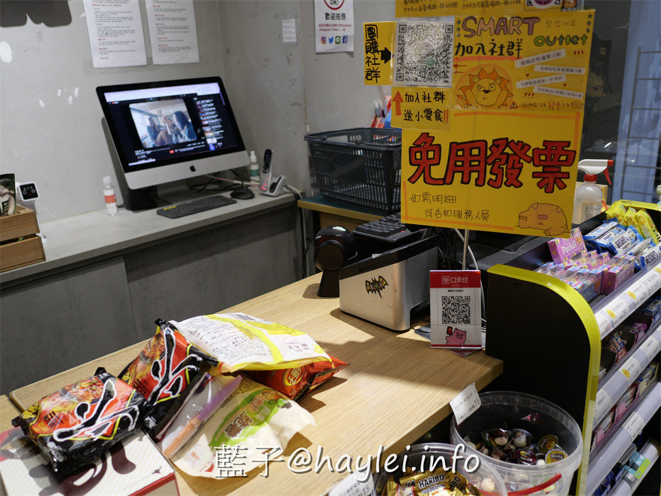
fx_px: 573
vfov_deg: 46.8
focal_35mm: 30
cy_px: 248
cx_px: 330
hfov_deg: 60.0
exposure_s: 1/125
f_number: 1.7
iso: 200
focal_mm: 15
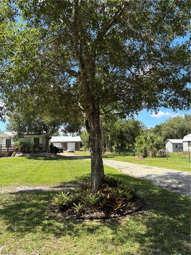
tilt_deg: +7.2
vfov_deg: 67.3
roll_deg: -0.7
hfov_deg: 53.1
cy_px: 128
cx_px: 96
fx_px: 191
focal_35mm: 26
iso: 50
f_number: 1.6
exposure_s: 1/951
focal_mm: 5.96
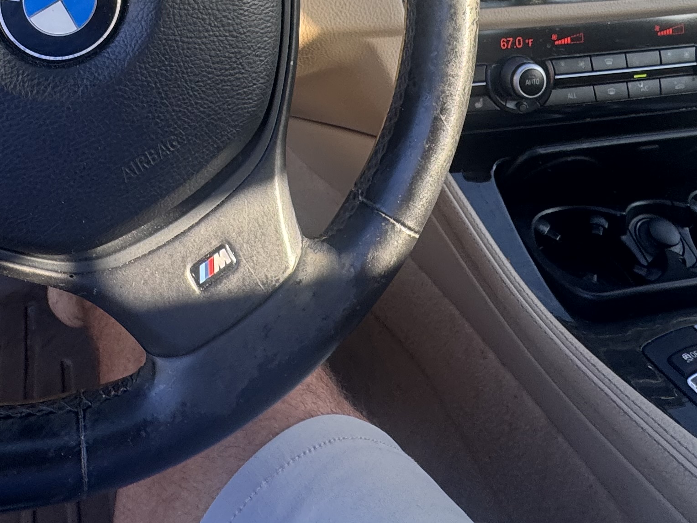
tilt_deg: -18.7
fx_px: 745
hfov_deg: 49.6
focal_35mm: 37
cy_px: -106
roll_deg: +0.0
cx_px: 255
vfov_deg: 32.1
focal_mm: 2.22
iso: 50
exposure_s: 1/99
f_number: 2.2
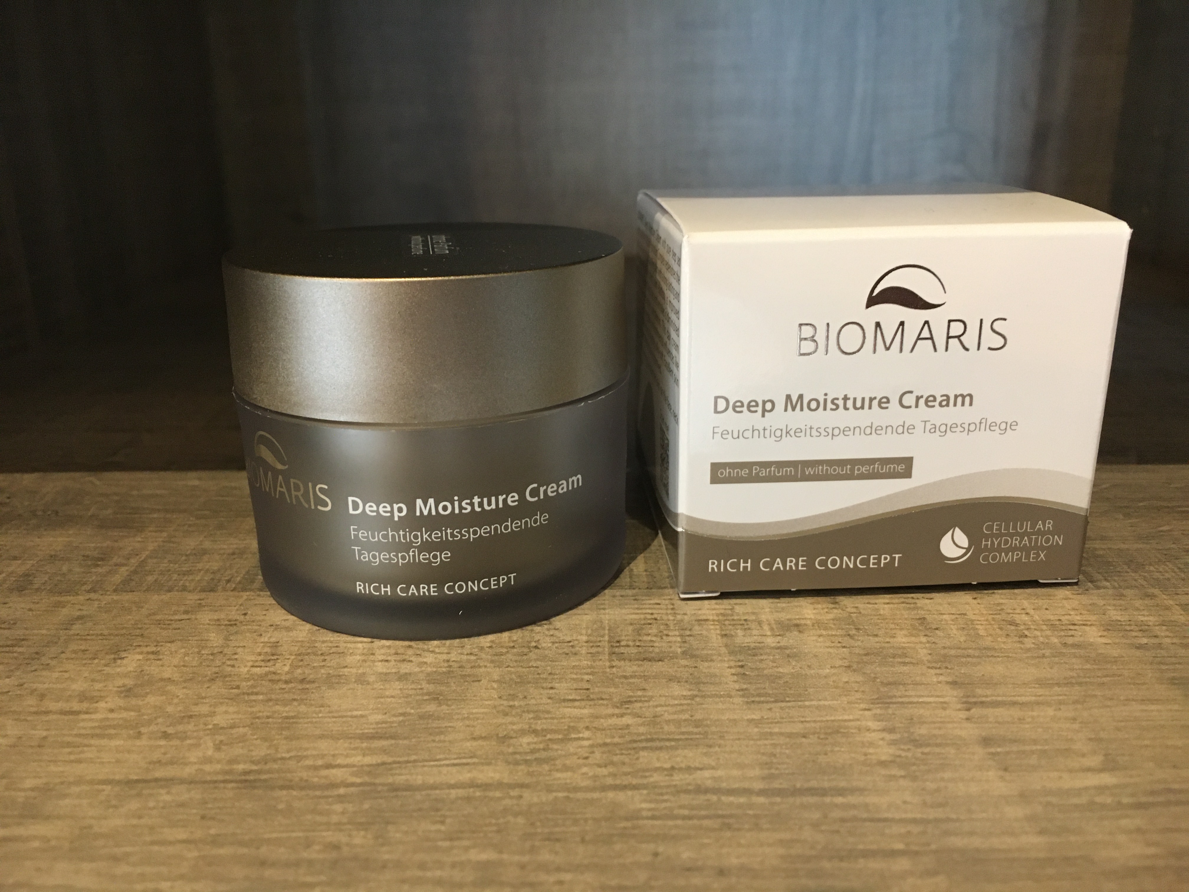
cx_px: 594
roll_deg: +1.0
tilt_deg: -18.2
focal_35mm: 29
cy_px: 446
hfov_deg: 61.7
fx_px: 996
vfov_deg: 48.2
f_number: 2.2
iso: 200
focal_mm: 4.15
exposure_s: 1/33
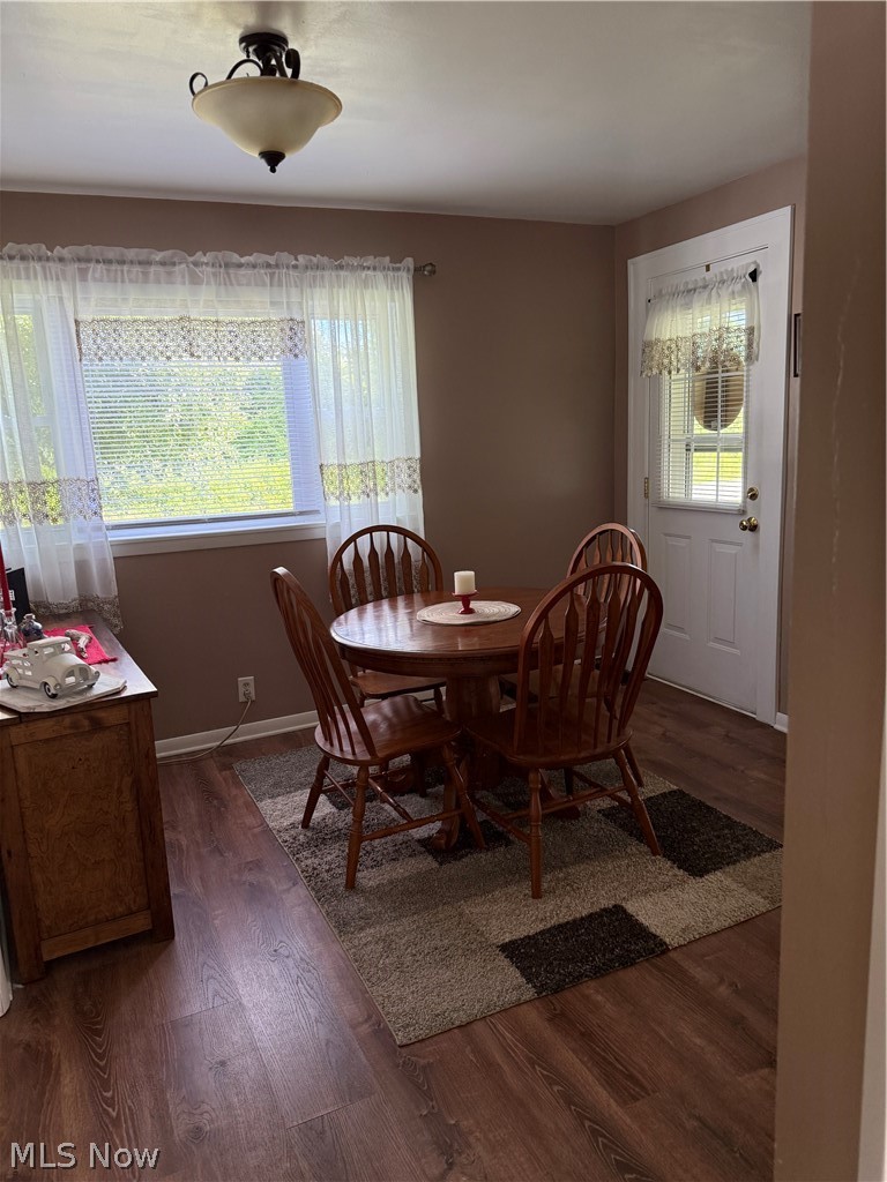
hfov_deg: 56.8
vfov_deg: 71.6
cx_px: 444
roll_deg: +1.2
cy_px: 591
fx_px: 820
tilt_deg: -10.7
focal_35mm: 24
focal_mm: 6.76
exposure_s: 1/101
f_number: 1.78
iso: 200
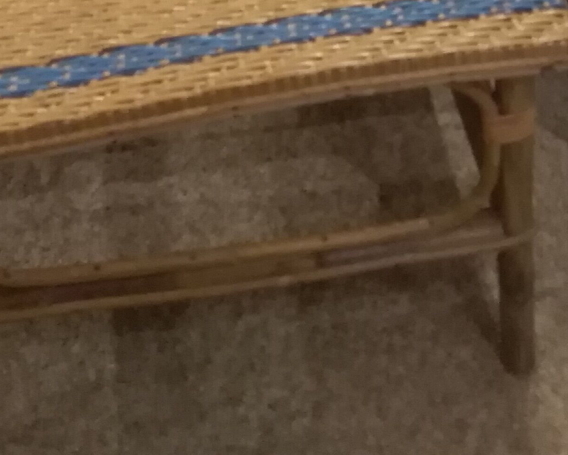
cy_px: -275
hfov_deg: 21.9
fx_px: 1463
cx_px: 365
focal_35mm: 87
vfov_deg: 15.9
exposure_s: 1/25
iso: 838
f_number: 2
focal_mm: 3.54
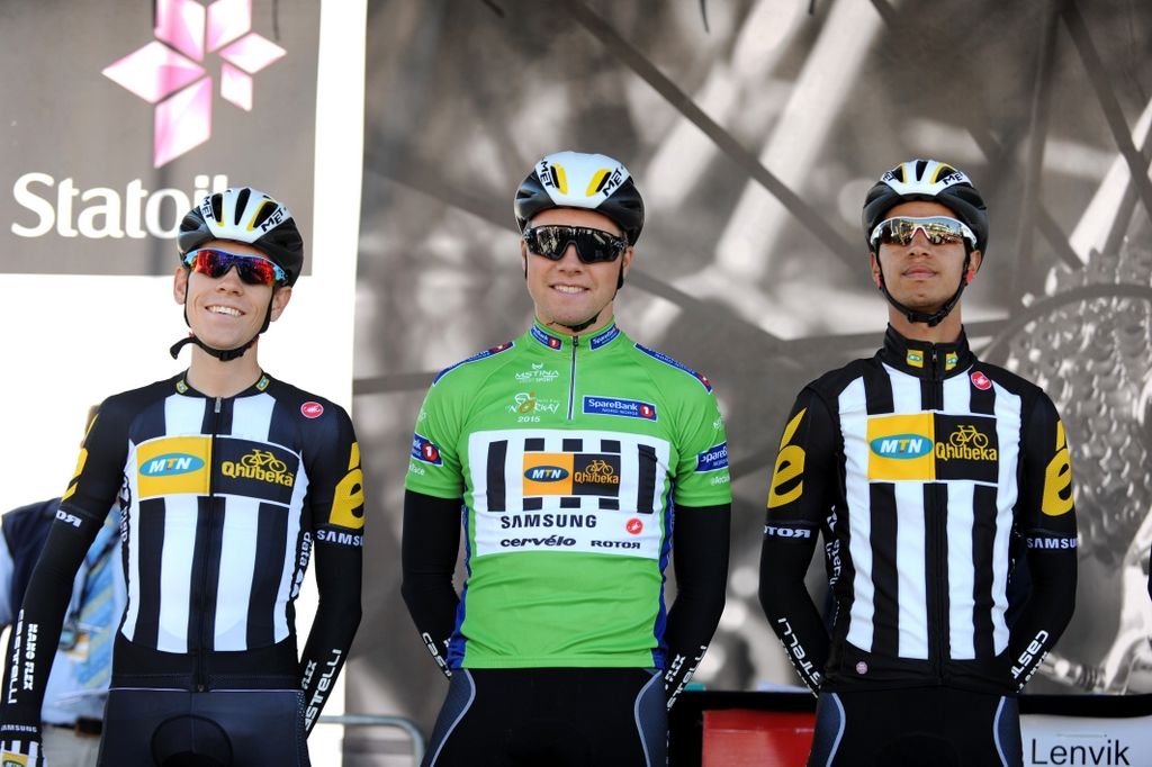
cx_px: 576
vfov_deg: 19.4
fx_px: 2239
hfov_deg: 28.9
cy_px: 384
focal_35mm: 70
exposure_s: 1/800
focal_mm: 70
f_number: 3.2
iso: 400
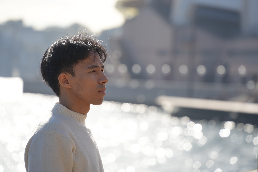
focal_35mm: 200
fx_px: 1433
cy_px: 86
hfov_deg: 10.3
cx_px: 129
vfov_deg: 6.9
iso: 100
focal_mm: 200
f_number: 5.6
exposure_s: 1/400
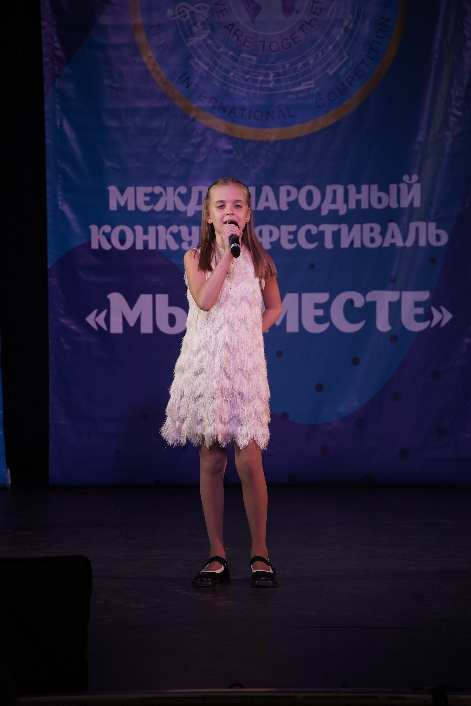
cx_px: 236
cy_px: 353
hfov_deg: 7.7
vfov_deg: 11.5
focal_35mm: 178
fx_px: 3493
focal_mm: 178
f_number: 5.6
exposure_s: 1/250
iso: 1600
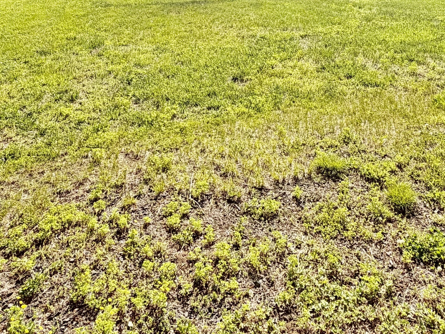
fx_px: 450
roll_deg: +1.4
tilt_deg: -10.6
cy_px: 14
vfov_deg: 37.2
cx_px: 277
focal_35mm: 35
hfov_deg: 52.1
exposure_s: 1/770
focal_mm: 2.22
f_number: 2.2
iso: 32
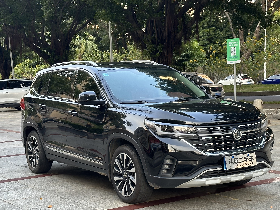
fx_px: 534
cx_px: 136
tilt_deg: -5.5
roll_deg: +2.5
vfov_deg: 22.2
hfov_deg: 29.4
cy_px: 126
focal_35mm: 66
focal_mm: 6.86
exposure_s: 1/156
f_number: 1.78
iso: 80
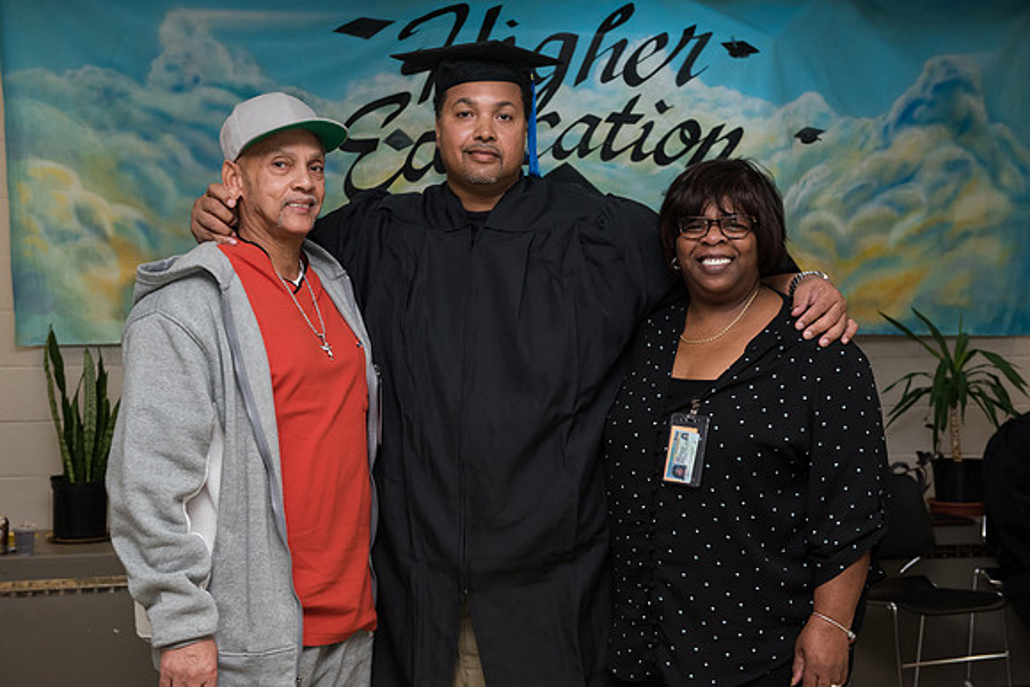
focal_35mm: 56
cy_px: 344
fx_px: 1603
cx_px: 515
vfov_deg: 24.2
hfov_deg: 35.6
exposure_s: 1/160
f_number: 7.1
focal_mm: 56
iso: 1600
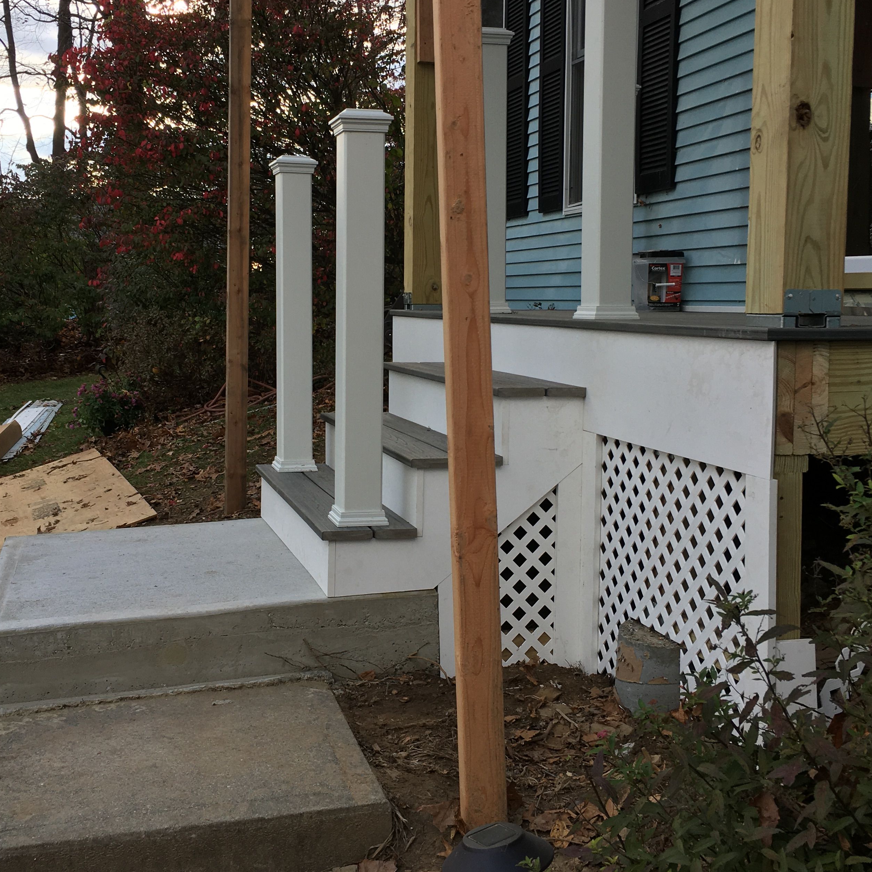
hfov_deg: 40.9
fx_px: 1168
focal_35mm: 41
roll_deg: +0.3
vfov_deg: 40.9
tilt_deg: -4.2
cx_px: 392
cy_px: 391
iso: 25
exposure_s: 1/247
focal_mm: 4.15
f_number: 2.2
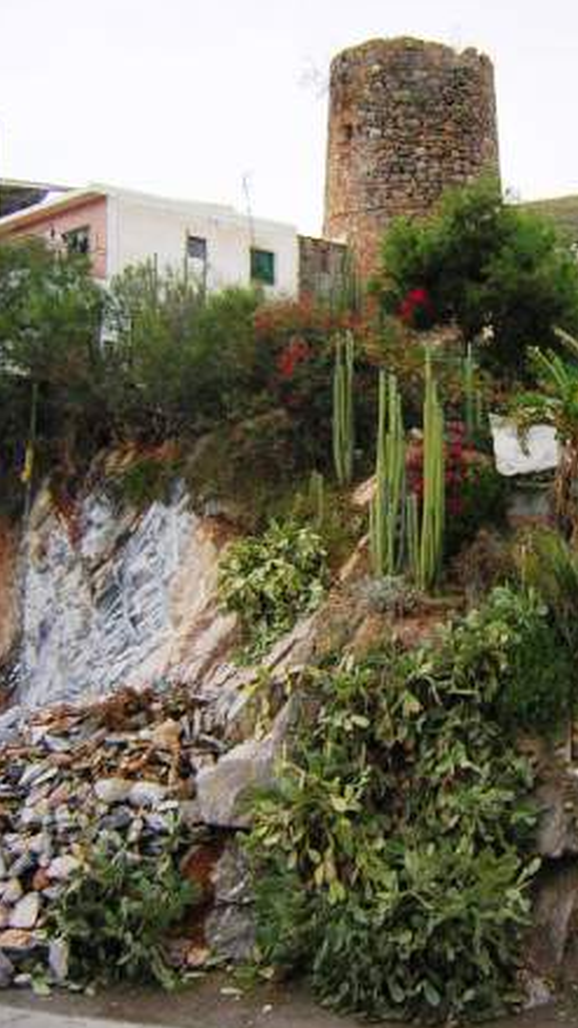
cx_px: 386
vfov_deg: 50.5
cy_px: 515
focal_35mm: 40
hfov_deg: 29.5
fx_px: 1090
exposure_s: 1/211
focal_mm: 4.7
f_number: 2.6
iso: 100
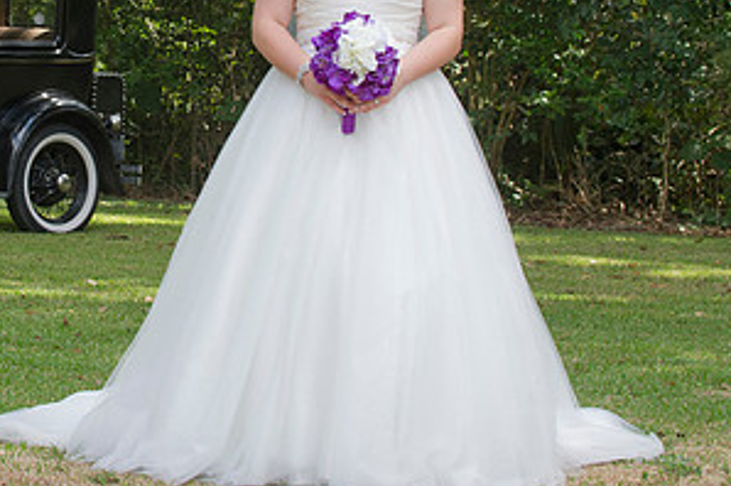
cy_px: 25
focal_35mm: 152
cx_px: 125
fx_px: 3083
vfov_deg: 9.0
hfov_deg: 13.4
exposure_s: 1/100
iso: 320
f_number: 6.3
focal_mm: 78
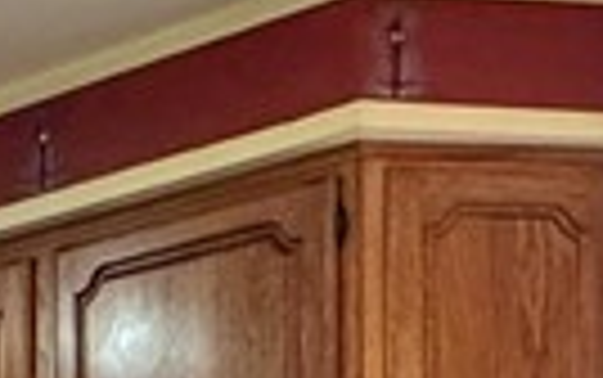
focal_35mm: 113
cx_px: 153
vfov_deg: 10.1
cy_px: 927
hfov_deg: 18.3
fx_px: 1859
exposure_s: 1/120
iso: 250
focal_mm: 2.22
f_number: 2.2
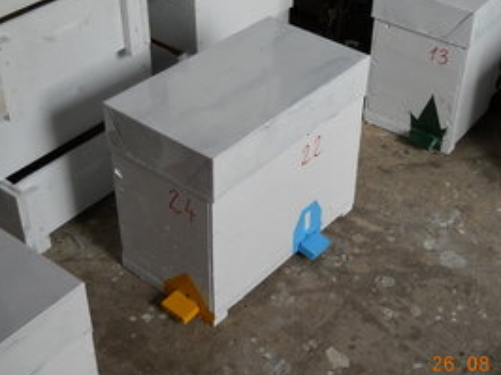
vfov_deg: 27.0
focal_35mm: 54
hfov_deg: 35.3
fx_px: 781
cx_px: 318
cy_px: 165
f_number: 3.1
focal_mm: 6.72
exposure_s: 1/30
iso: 80
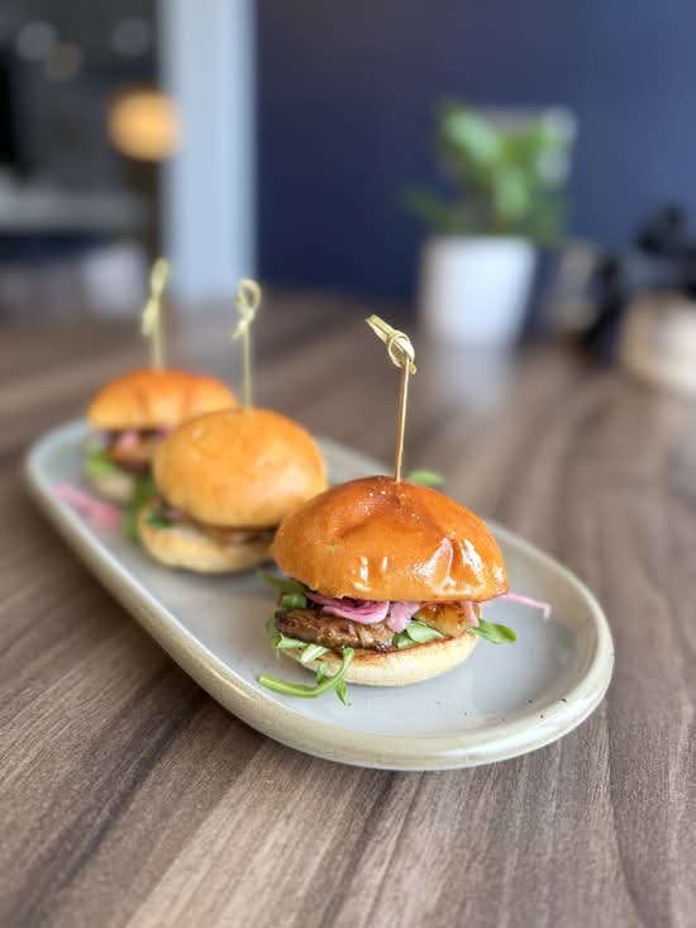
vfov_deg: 71.6
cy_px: 464
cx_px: 348
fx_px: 643
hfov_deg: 56.8
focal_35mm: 24
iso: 50
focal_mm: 6.76
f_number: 1.78
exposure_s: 1/126
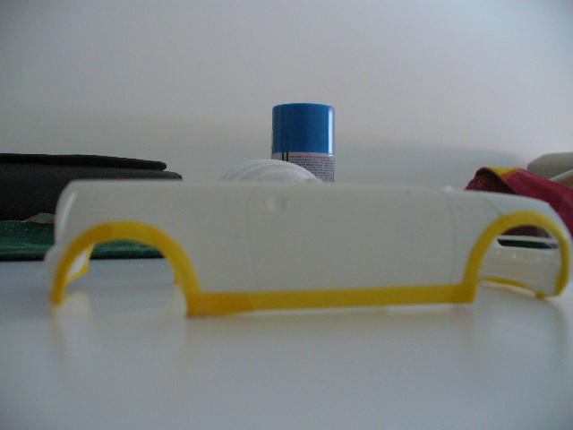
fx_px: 612
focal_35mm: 37
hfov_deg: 50.1
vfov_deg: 38.7
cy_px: 215
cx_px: 286
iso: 200
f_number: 2.8
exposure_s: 1/15
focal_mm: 6.1
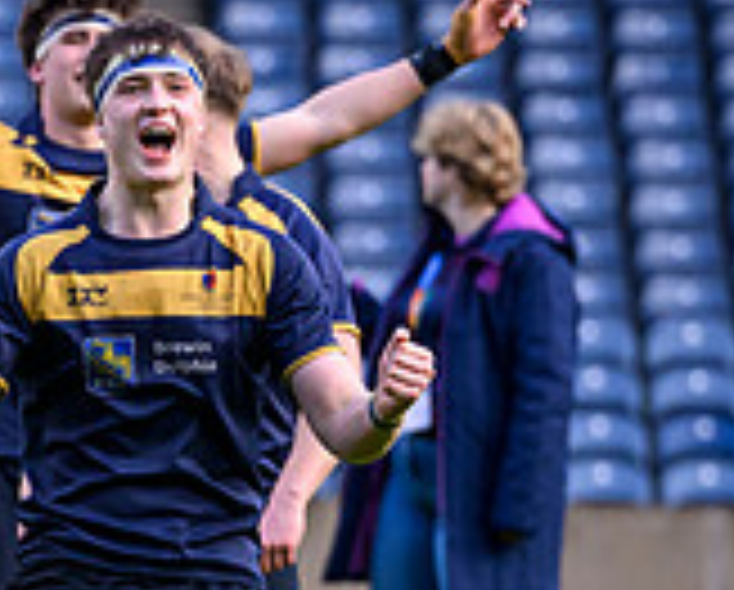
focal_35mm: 861
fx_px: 18738
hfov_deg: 2.2
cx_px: -416
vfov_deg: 1.8
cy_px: 507
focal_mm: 200
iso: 2500
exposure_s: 1/3200
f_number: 4
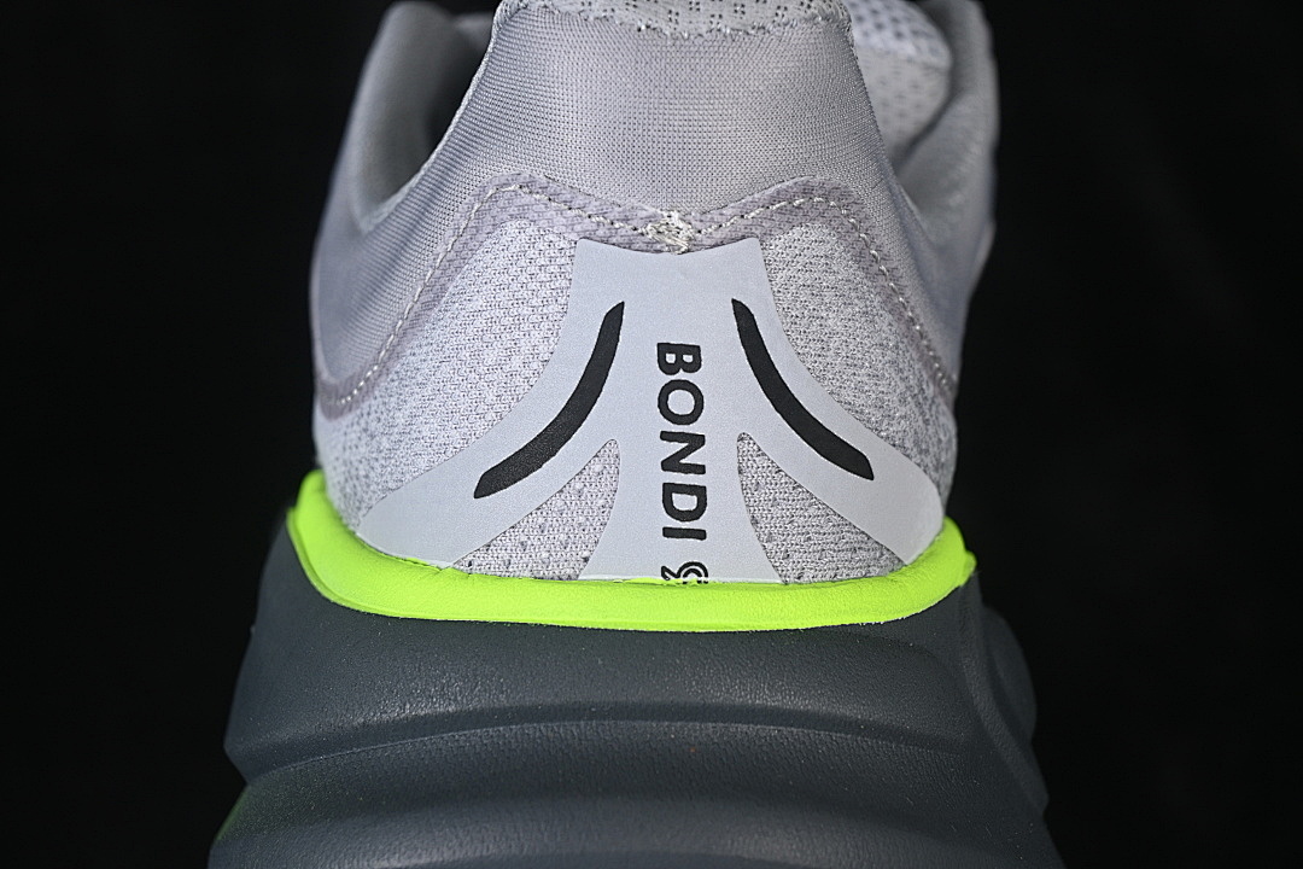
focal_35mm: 75
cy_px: 434
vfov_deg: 18.2
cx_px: 652
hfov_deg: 27.0
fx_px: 2714
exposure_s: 1/60
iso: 160
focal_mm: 50
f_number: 7.1
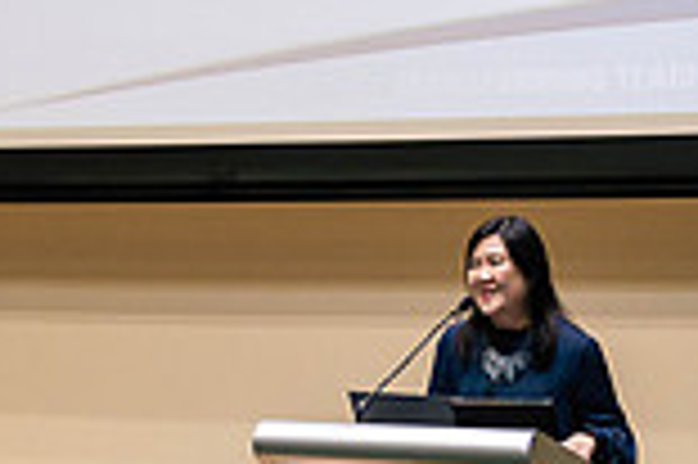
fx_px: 2189
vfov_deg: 12.1
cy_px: 128
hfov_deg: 18.1
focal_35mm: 113
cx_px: 342
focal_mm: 14
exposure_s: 1/200
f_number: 2
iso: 500
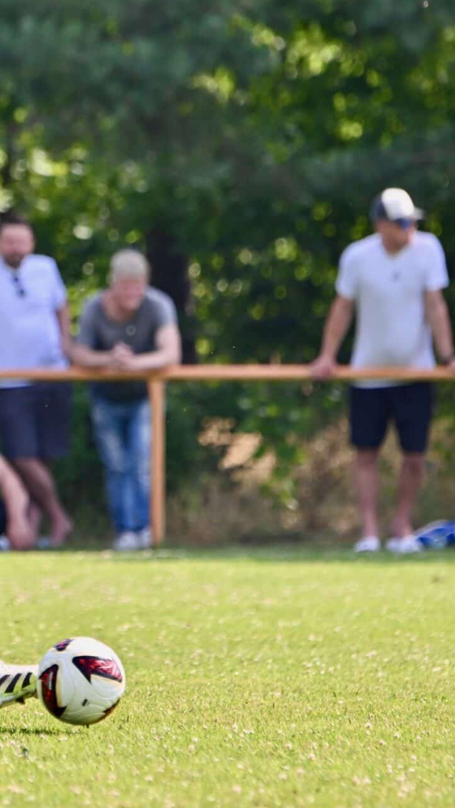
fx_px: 11881
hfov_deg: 2.2
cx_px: -62
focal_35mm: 554
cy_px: 425
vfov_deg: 3.9
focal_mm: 330
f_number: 5.6
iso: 560
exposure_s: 1/1600
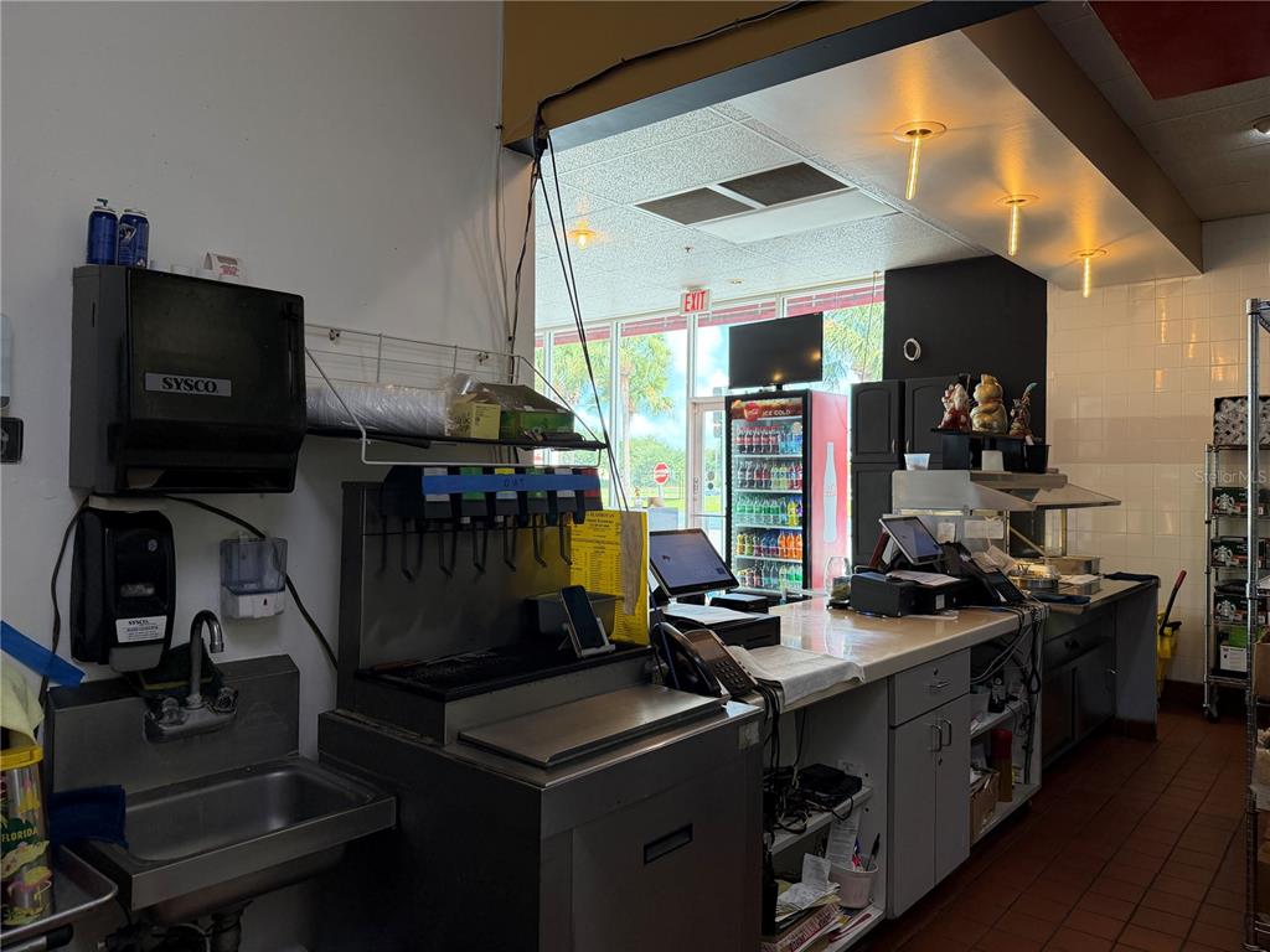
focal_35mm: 24
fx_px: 881
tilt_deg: +1.3
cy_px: 476
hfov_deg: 71.6
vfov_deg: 56.8
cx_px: 635
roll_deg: -0.4
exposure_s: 1/179
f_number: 1.78
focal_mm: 6.76
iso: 200
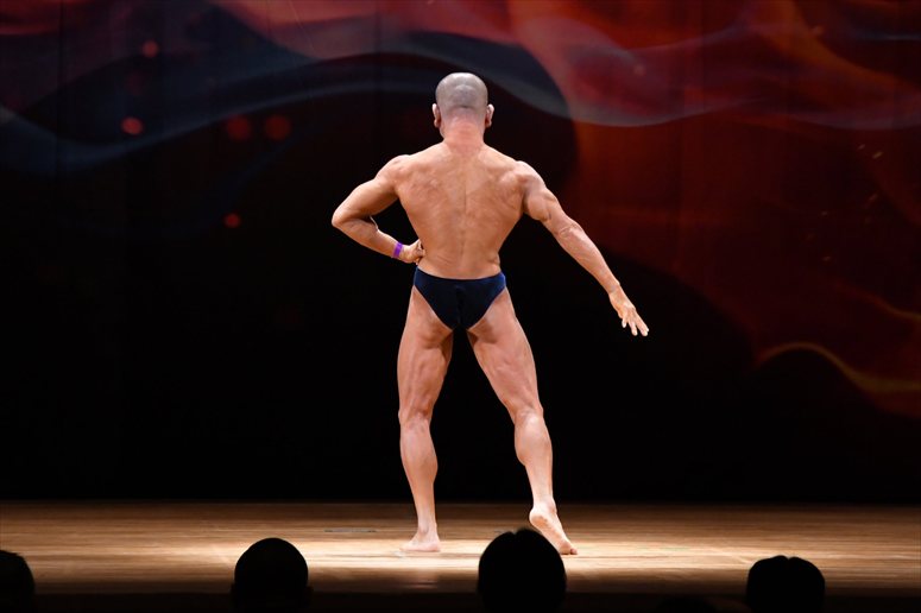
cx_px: 460
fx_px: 6137
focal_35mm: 240
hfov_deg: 8.6
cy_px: 306
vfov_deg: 5.7
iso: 4000
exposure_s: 1/400
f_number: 5.6
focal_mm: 160
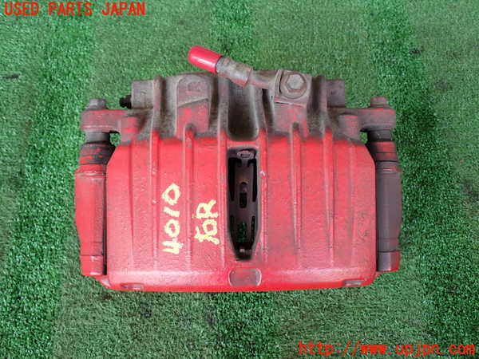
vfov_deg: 35.1
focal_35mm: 41
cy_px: 180
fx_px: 567
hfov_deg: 45.8
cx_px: 240
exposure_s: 1/80
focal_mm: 7.31
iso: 160
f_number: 2.8
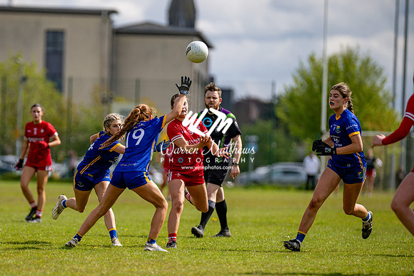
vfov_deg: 4.4
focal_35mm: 315
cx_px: 142
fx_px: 3622
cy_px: 181
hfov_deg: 6.5
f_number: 2.8
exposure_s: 1/6400
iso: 200
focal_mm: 240
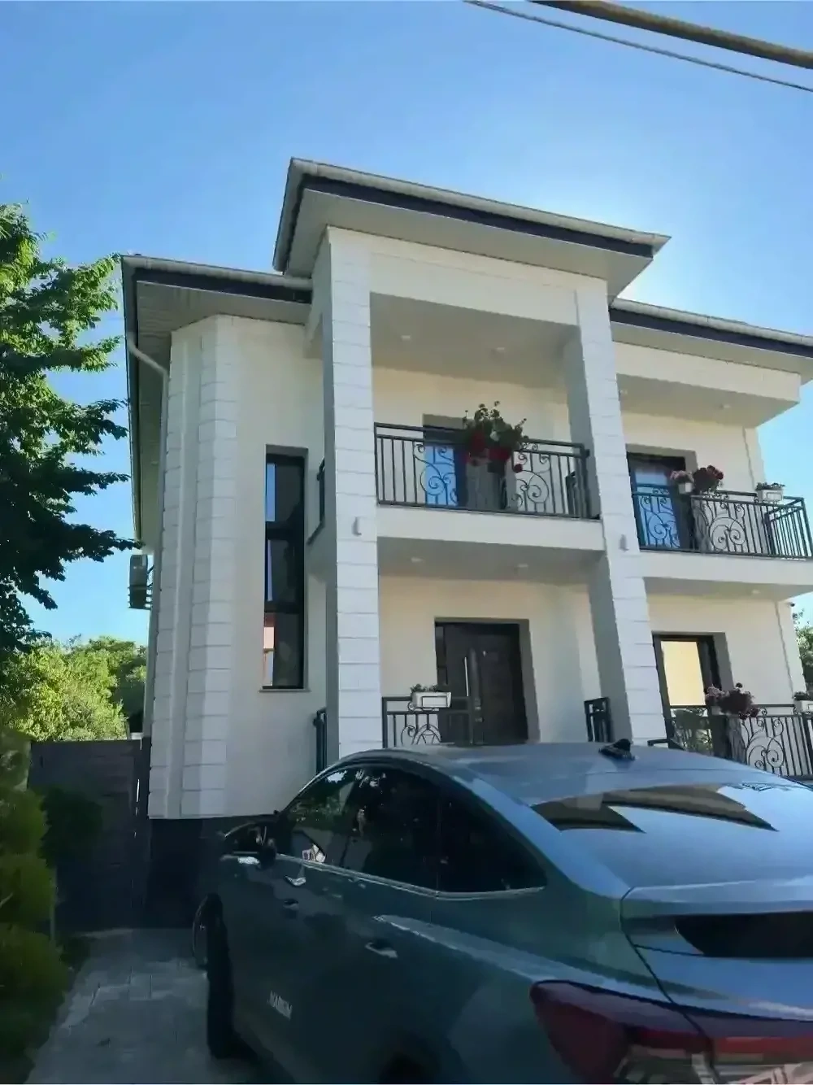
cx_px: 406
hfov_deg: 56.8
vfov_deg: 71.6
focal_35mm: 24
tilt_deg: +16.9
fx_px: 752
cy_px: 542
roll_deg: +2.4
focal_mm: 6.76
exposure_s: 1/2703
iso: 100
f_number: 1.78
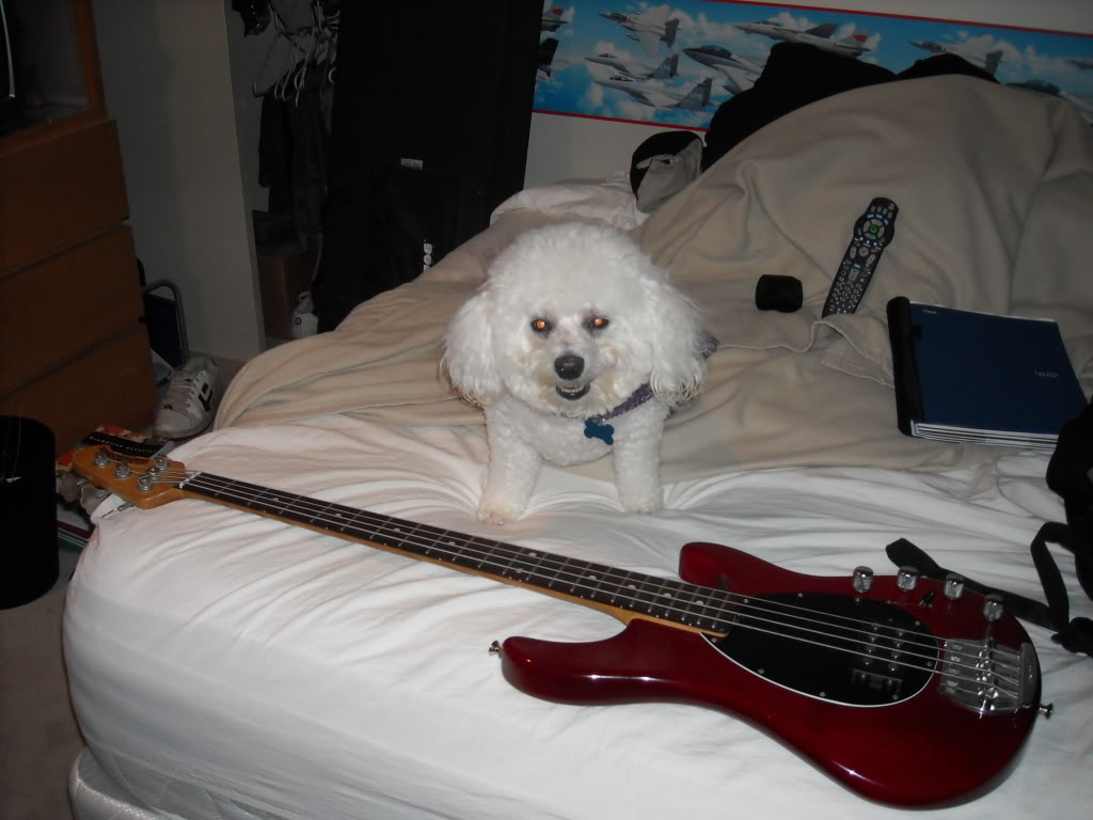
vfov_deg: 40.7
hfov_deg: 52.6
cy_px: 410
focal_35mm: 35
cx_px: 546
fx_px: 1105
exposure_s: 1/60
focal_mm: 5.7
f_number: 2.8
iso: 200
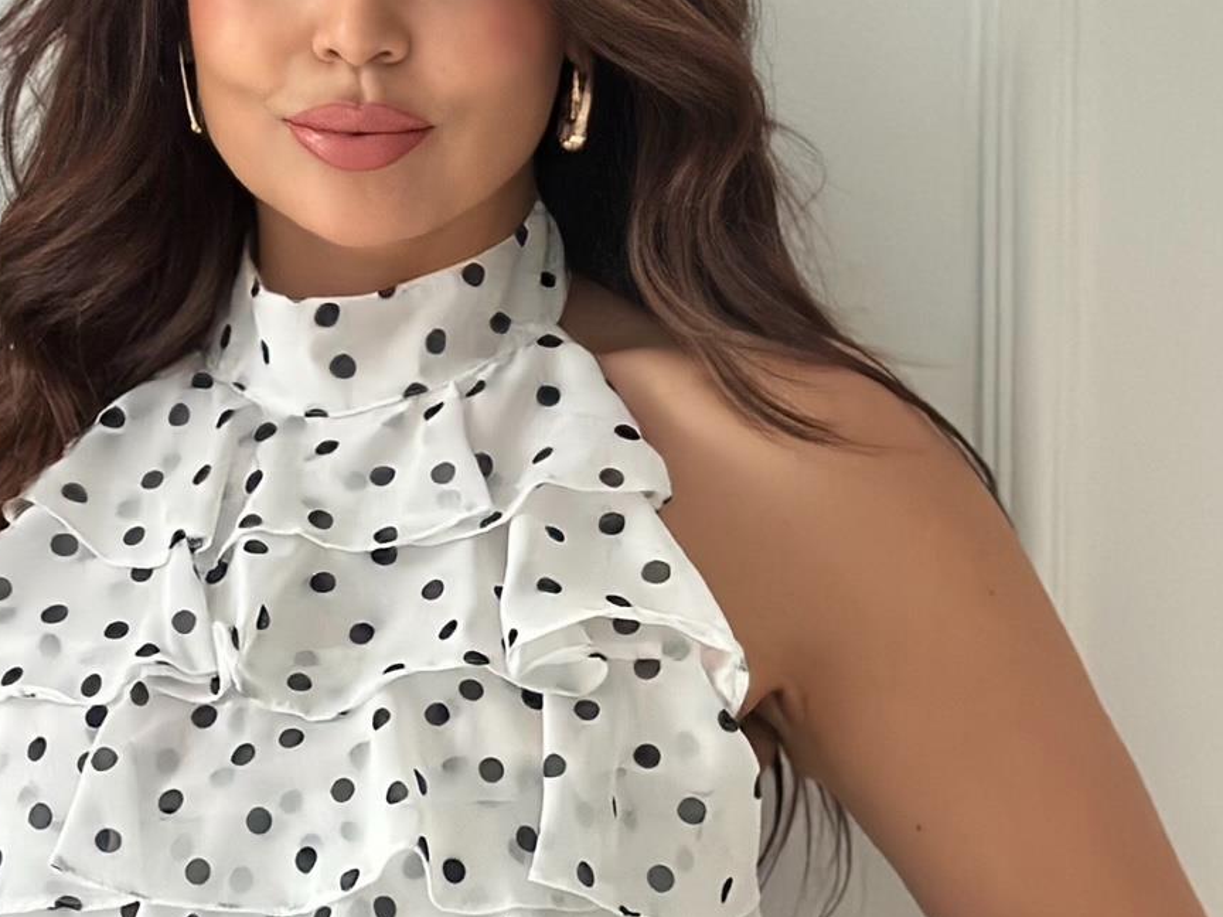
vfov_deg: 13.2
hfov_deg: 17.5
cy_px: 698
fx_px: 3957
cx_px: 437
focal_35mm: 112
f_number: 1.78
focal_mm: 6.86
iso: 1000
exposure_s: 1/30
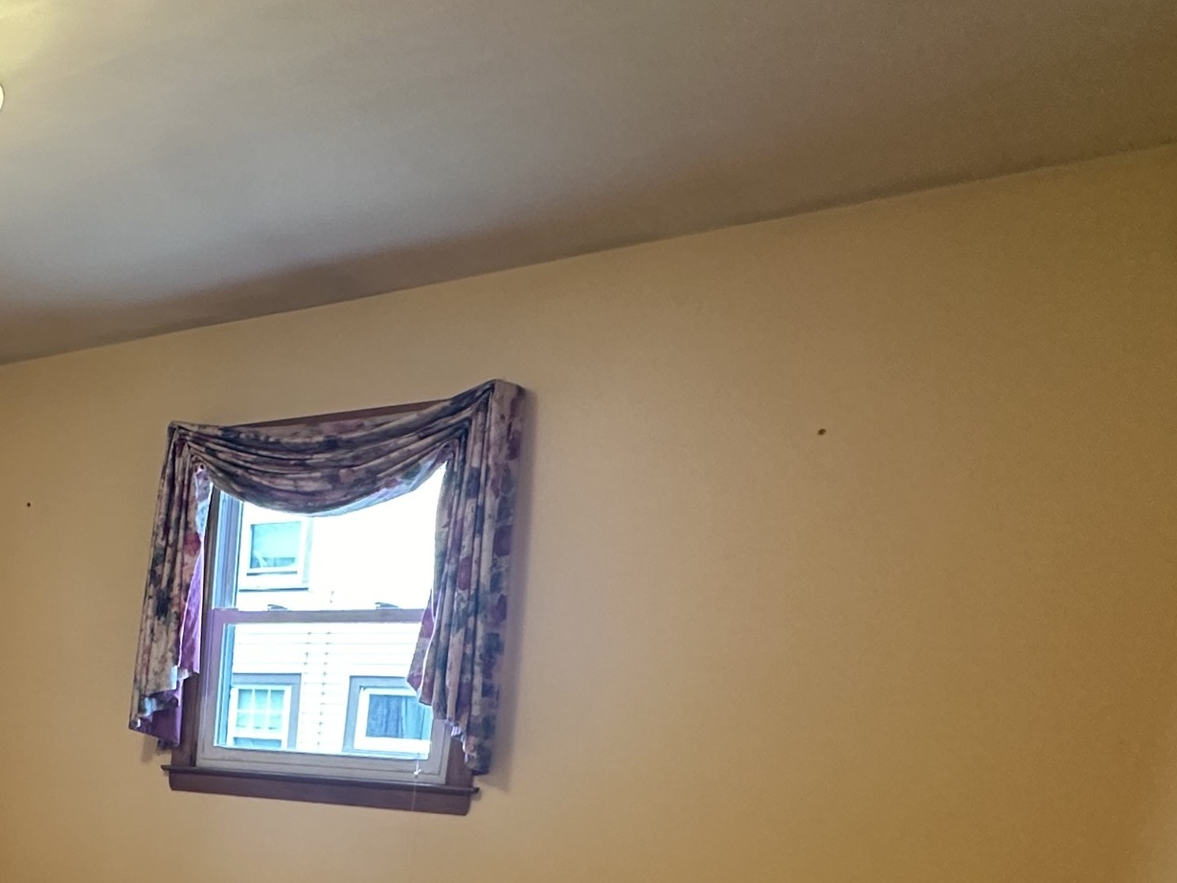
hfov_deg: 42.5
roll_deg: -0.5
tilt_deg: -15.8
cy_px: 983
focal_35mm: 35
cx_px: -89
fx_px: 1190
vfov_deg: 34.8
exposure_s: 1/60
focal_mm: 2.22
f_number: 2.2
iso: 320
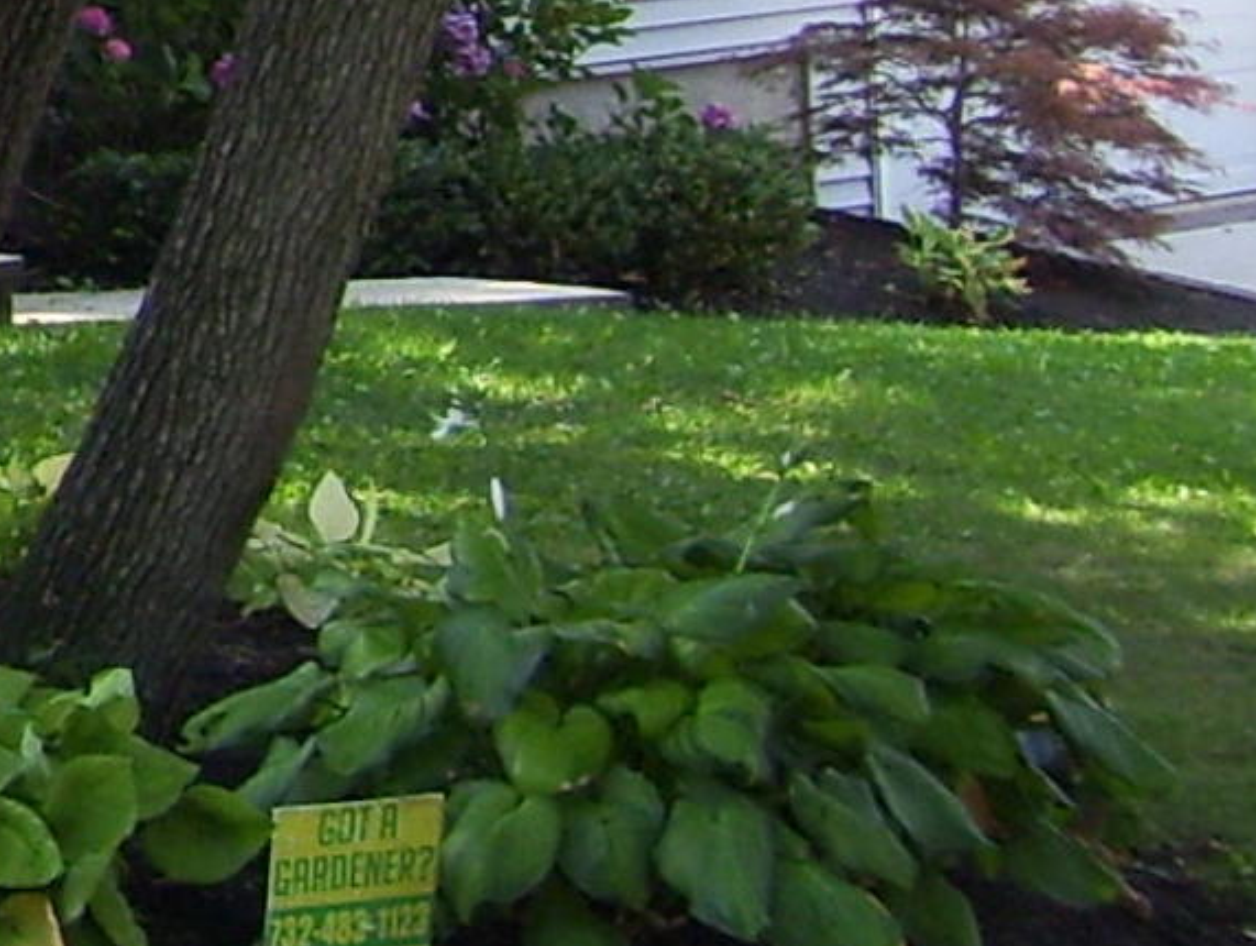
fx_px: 6868
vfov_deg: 7.7
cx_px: -1511
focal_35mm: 189
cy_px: -462
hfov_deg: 9.5
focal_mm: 6
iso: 80
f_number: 2.7
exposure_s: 1/160
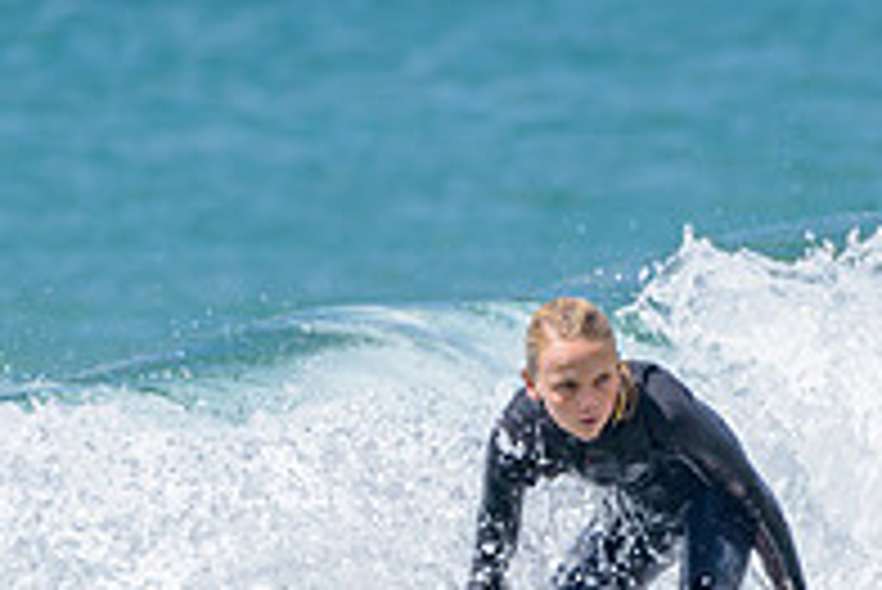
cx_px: 719
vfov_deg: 0.8
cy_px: 629
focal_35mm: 1811
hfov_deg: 1.1
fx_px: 44401
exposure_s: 1/2000
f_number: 5.6
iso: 400
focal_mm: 500
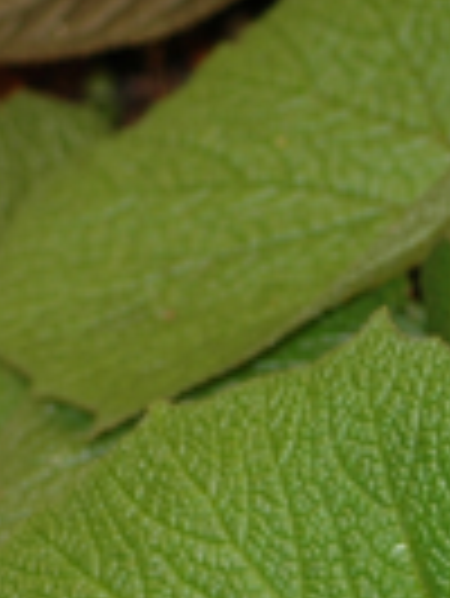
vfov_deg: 4.8
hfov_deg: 3.6
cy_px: 769
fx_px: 7182
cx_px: 837
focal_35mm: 415
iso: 200
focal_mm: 60
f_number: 2.8
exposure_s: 1/60
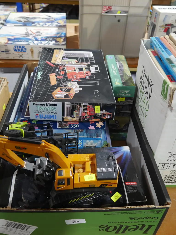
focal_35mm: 32
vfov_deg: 56.8
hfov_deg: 44.2
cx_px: 88
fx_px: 217
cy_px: 118
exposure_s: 1/60
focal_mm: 16
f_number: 3.6
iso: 800
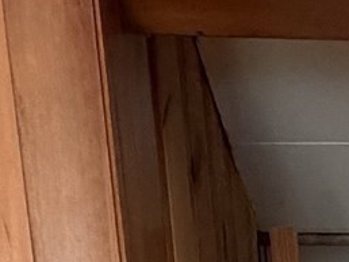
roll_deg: +1.9
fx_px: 1120
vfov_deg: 9.2
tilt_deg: -12.7
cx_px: 532
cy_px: 889
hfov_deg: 16.1
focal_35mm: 111
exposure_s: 1/60
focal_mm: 2.22
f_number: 2.2
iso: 400
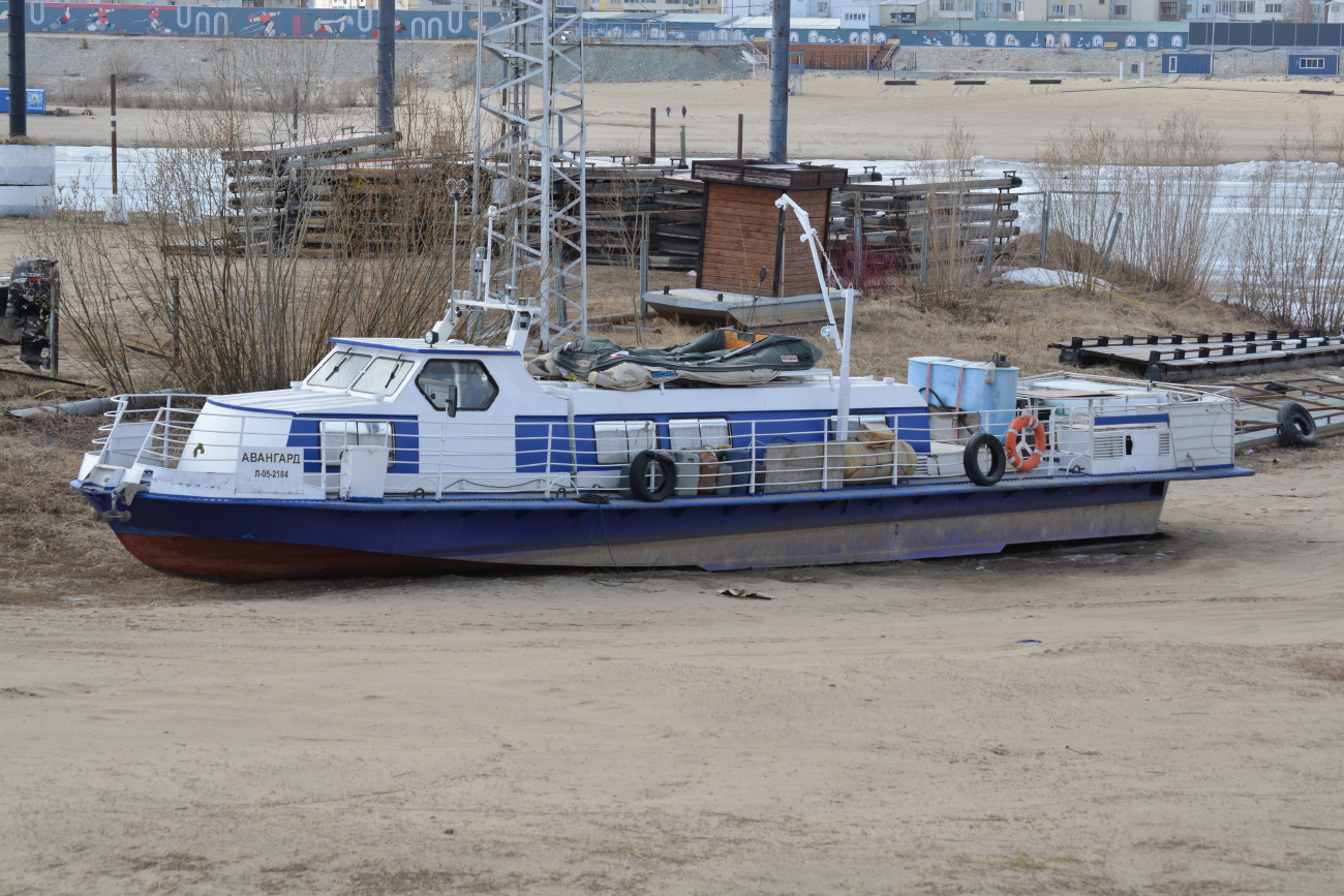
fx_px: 4592
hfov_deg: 16.7
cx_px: 672
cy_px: 448
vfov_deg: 11.1
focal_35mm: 123
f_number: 8
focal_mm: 82
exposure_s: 1/250
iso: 125
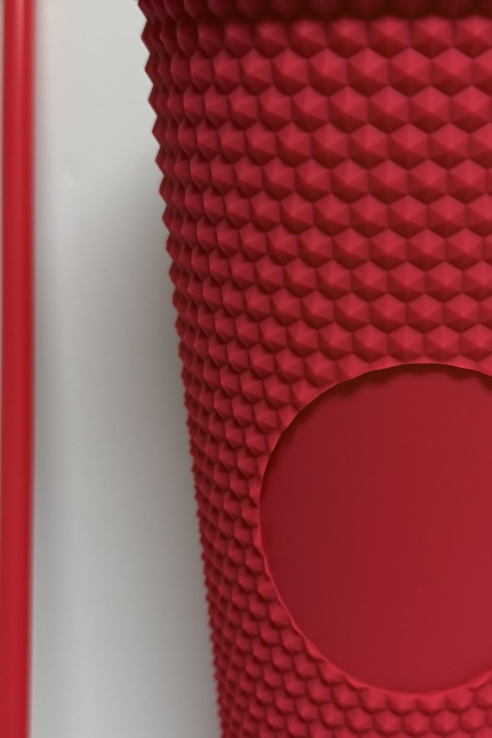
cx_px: 360
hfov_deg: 24.0
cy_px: 435
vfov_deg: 35.5
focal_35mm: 56
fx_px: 1148
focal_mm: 6.76
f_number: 1.78
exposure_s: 1/60
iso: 160
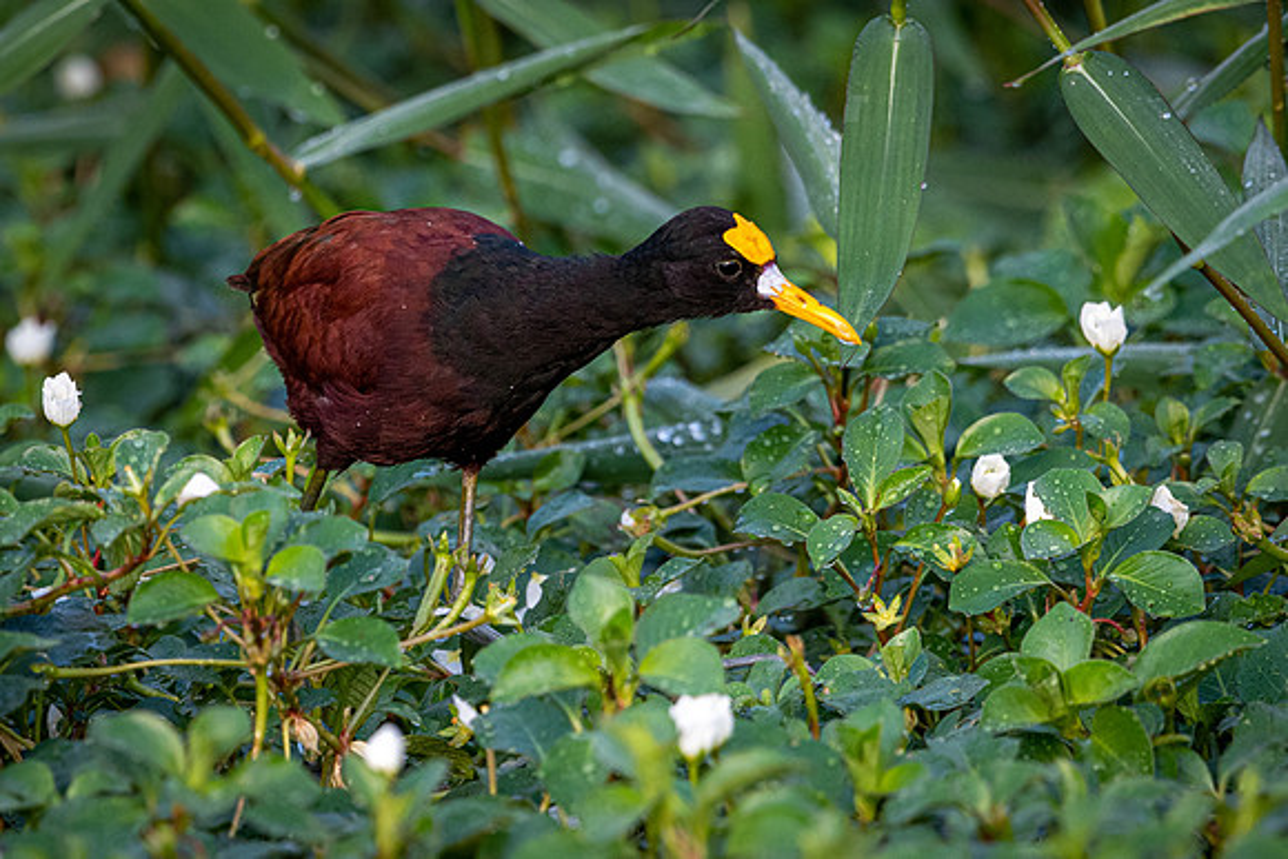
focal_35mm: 711
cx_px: 431
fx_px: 25428
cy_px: 325
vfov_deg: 1.9
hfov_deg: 2.9
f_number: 7.1
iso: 900
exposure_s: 1/400
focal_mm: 390
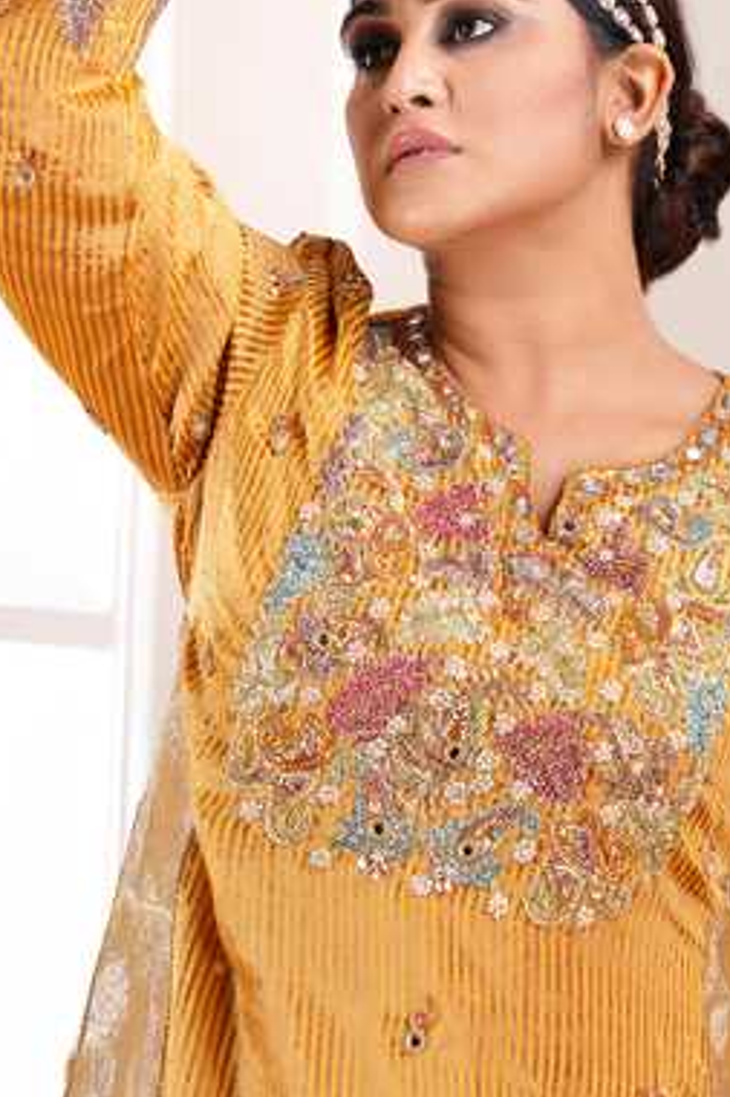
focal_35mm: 261
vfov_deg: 7.9
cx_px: 491
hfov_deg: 5.3
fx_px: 7945
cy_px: 570
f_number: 10
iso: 200
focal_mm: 189
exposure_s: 1/125
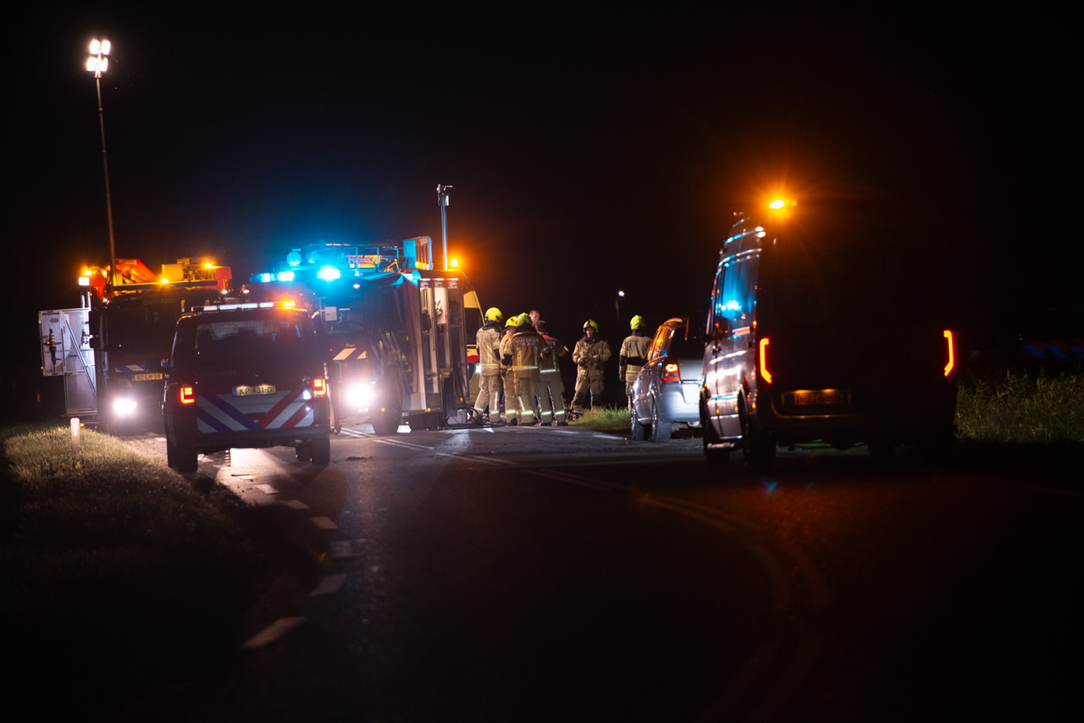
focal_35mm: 195
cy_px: 362
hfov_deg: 10.5
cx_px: 542
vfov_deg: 7.0
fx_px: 5873
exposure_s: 1/50
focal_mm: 195
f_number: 2.8
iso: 1250
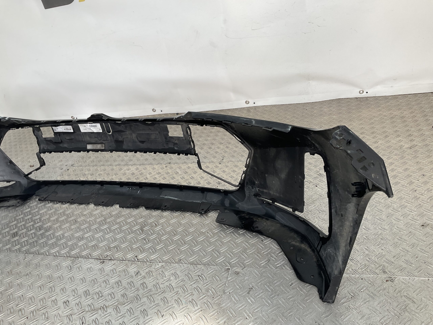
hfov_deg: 61.7
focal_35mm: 29
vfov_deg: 48.2
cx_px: 216
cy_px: 162
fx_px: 363
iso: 16
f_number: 1.8
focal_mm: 3
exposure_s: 1/200
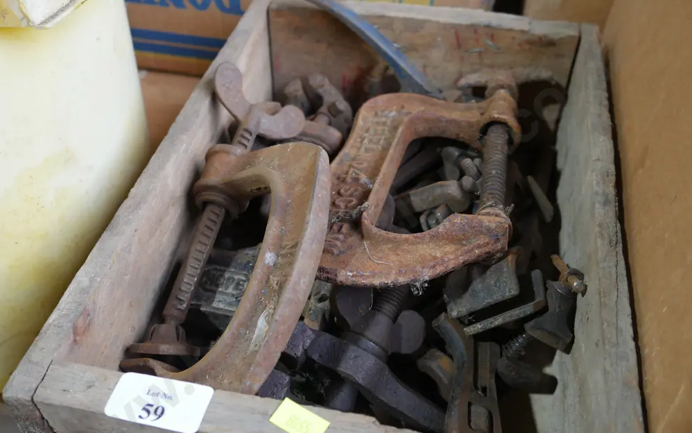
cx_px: 345
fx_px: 698
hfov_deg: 52.7
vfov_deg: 34.3
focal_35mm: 37
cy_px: 258
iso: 400
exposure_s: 1/60
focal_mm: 17
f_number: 4
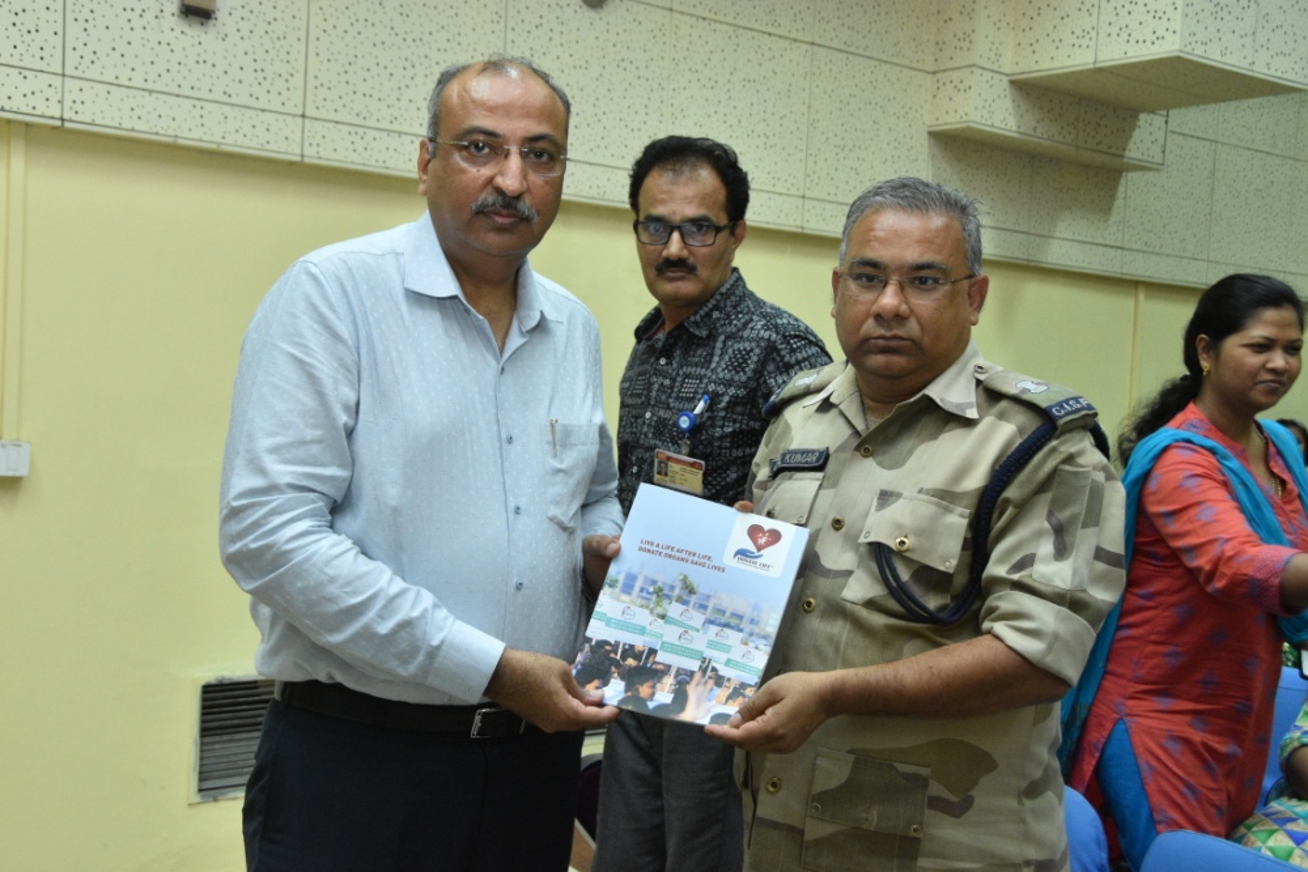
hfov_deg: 45.4
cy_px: 439
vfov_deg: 31.2
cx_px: 645
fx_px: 1562
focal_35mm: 43
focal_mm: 28
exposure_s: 1/100
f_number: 5.6
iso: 1600
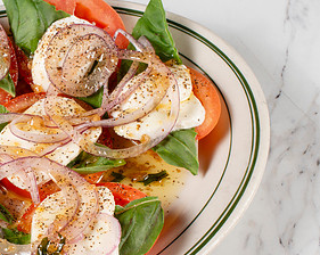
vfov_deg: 13.3
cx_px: 5
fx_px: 1088
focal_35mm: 115
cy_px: 179
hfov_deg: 16.4
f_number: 13
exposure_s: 1/200
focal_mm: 50
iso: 200
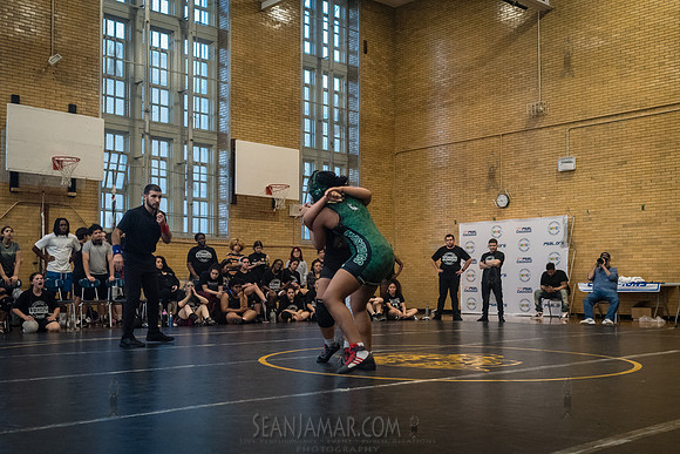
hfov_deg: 48.4
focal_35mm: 40
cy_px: 260
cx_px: 341
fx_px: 757
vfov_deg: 33.3
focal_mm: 35
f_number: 4
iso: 5000
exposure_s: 1/320
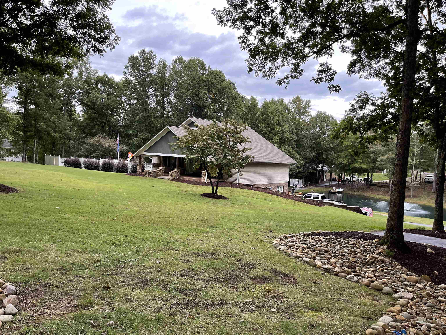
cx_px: 223
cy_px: 168
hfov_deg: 67.3
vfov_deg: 53.1
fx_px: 335
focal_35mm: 26
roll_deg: -3.6
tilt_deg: -3.1
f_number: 1.6
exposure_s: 1/106
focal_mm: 5.1
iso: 125
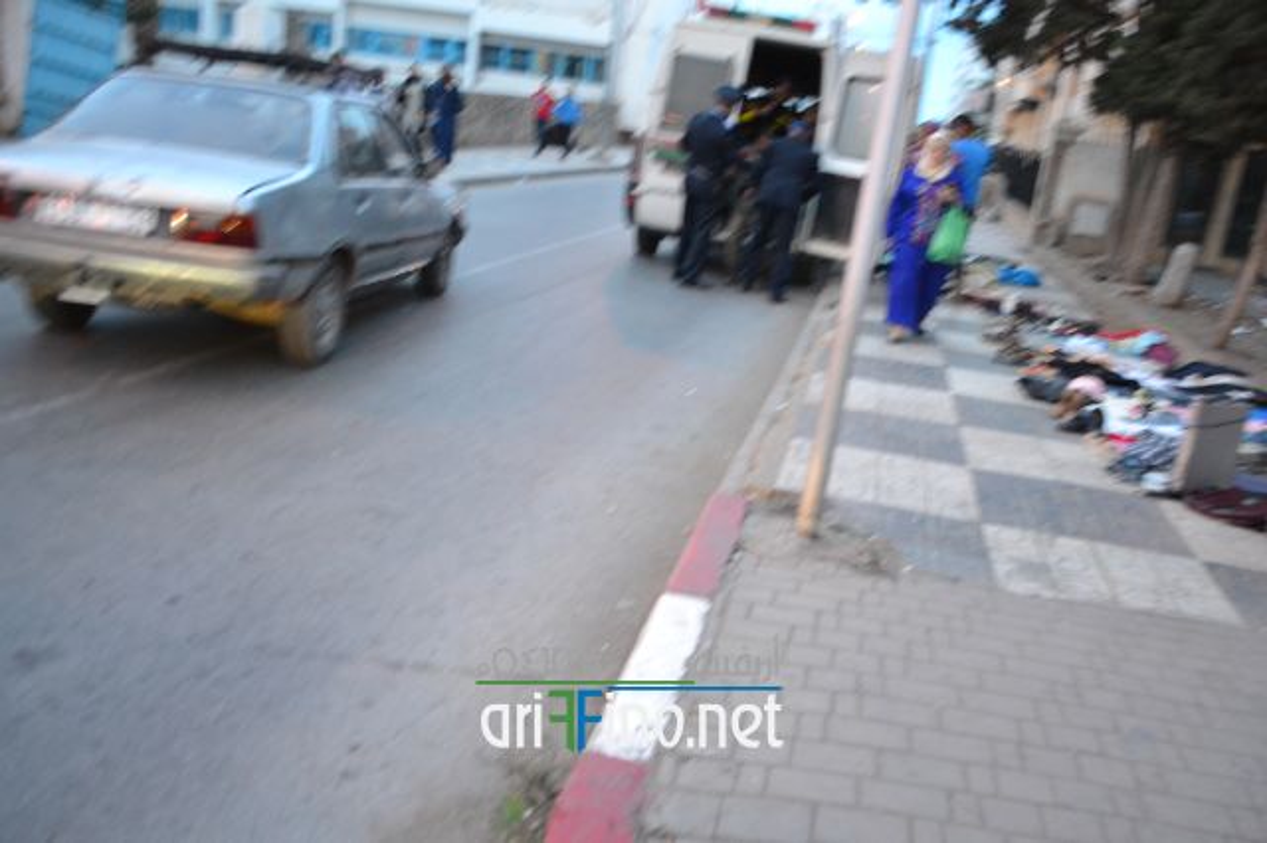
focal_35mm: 33
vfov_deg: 39.9
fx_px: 1161
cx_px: 634
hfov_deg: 57.2
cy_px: 422
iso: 1600
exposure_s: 1/60
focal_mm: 22
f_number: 3.8
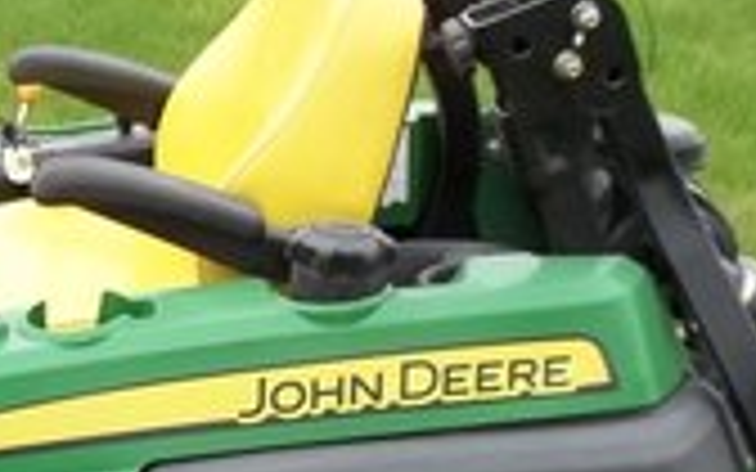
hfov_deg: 17.6
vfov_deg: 11.4
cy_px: 517
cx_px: -153
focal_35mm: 113
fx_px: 2328
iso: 64
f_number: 3.3
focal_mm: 5.9
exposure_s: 1/250
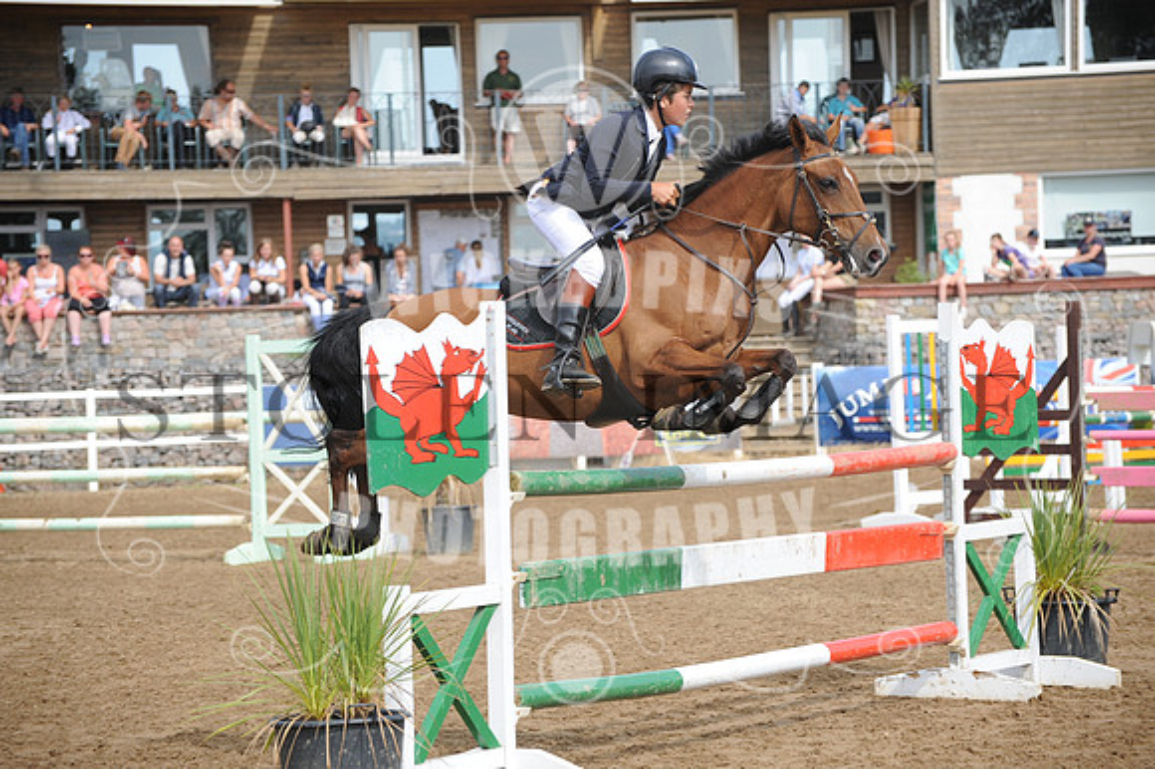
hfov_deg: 16.4
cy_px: 384
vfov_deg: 11.0
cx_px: 578
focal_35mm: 125
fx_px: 4008
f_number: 5.6
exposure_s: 1/1000
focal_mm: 125
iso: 320
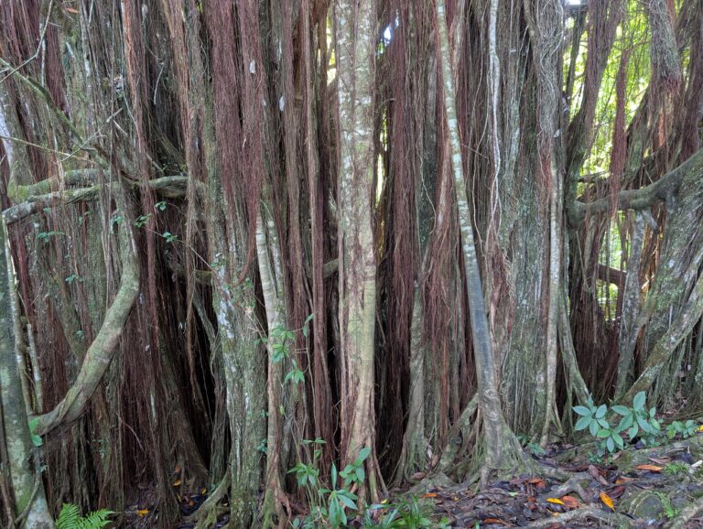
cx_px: 352
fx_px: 488
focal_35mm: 24
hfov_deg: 71.5
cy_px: 264
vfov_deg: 56.9
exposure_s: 1/54.8
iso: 420
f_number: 1.68
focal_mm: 6.9
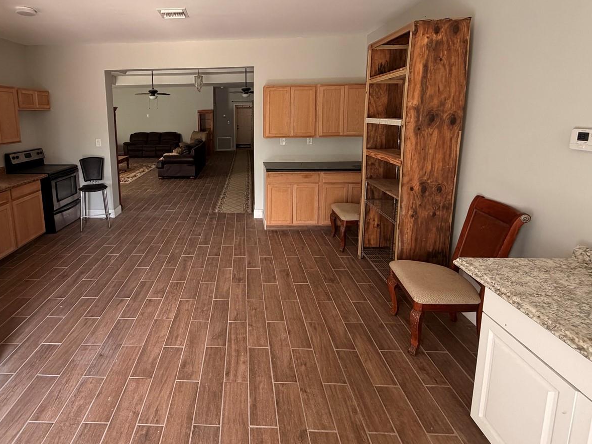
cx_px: 226
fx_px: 325
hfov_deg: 83.2
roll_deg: +0.9
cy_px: 162
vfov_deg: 67.5
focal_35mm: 19
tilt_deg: -8.9
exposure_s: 1/121
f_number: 2.2
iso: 250
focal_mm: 2.22
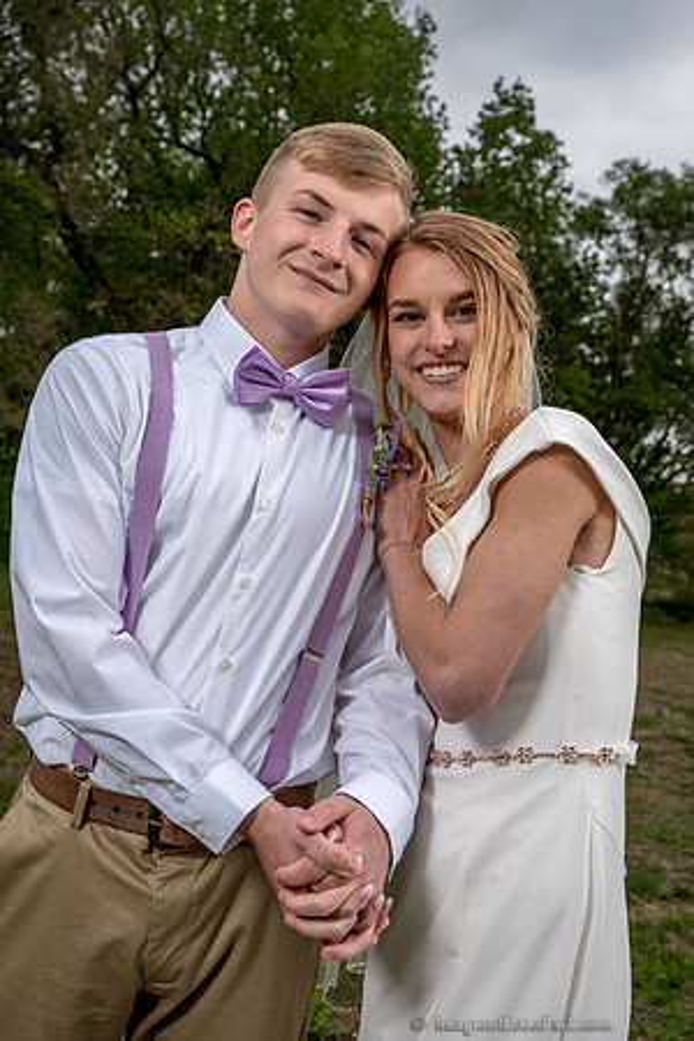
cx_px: 347
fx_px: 1301
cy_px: 520
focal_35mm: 45
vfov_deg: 43.6
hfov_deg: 29.9
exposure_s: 1/160
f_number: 6.3
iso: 100
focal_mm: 45
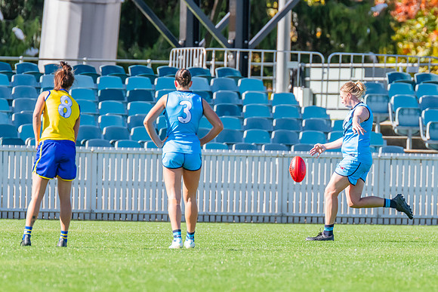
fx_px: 8226
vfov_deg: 2.0
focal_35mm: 676
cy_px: 137
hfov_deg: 3.0
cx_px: 350
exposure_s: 1/1250
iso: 800
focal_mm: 420
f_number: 7.1
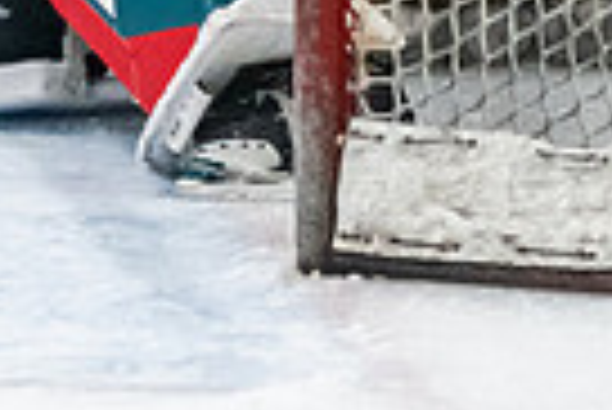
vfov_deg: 2.3
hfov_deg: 3.4
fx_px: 10364
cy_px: -496
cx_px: 424
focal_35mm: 609
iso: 4000
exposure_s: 1/800
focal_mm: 90
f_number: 2.8
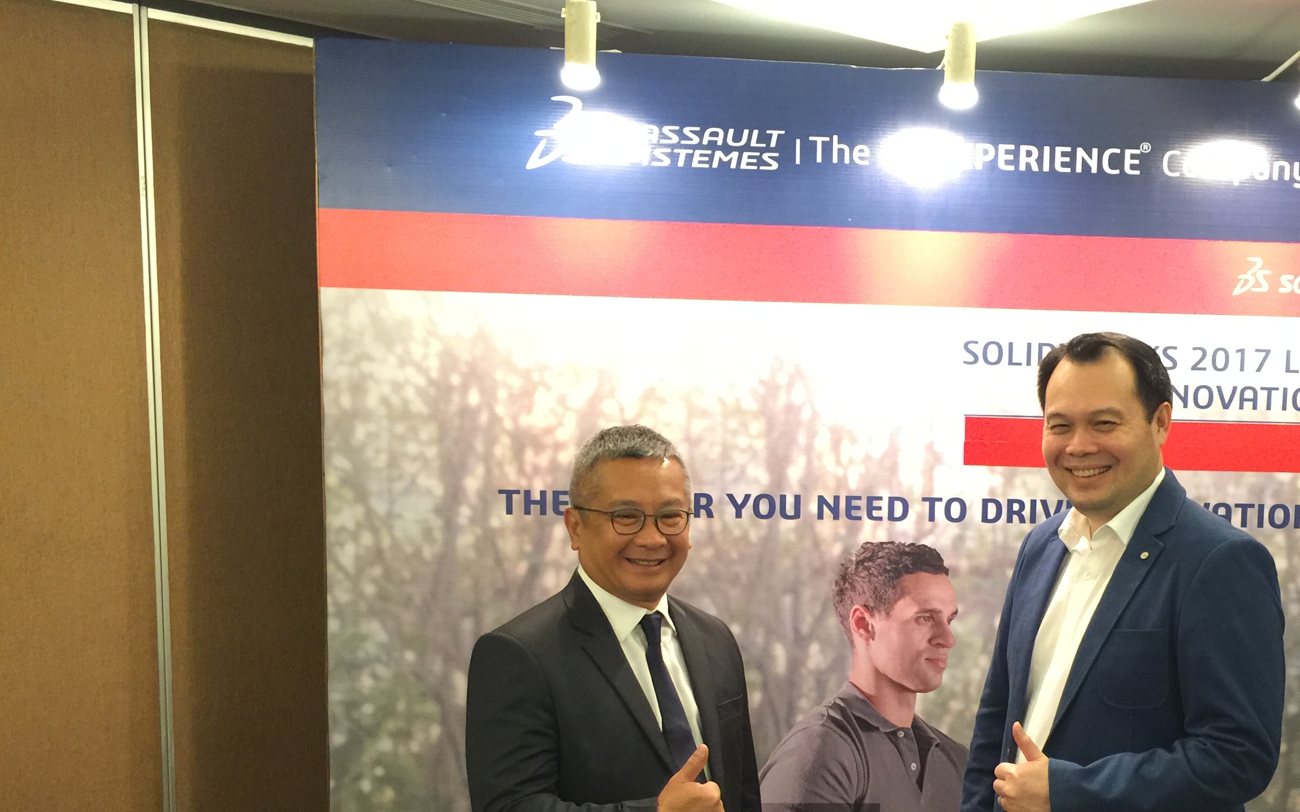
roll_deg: -2.5
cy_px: 625
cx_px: 851
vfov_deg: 30.0
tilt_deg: -7.3
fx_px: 1488
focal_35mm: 42
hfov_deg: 46.6
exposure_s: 1/10
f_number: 2.2
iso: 100
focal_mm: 4.15
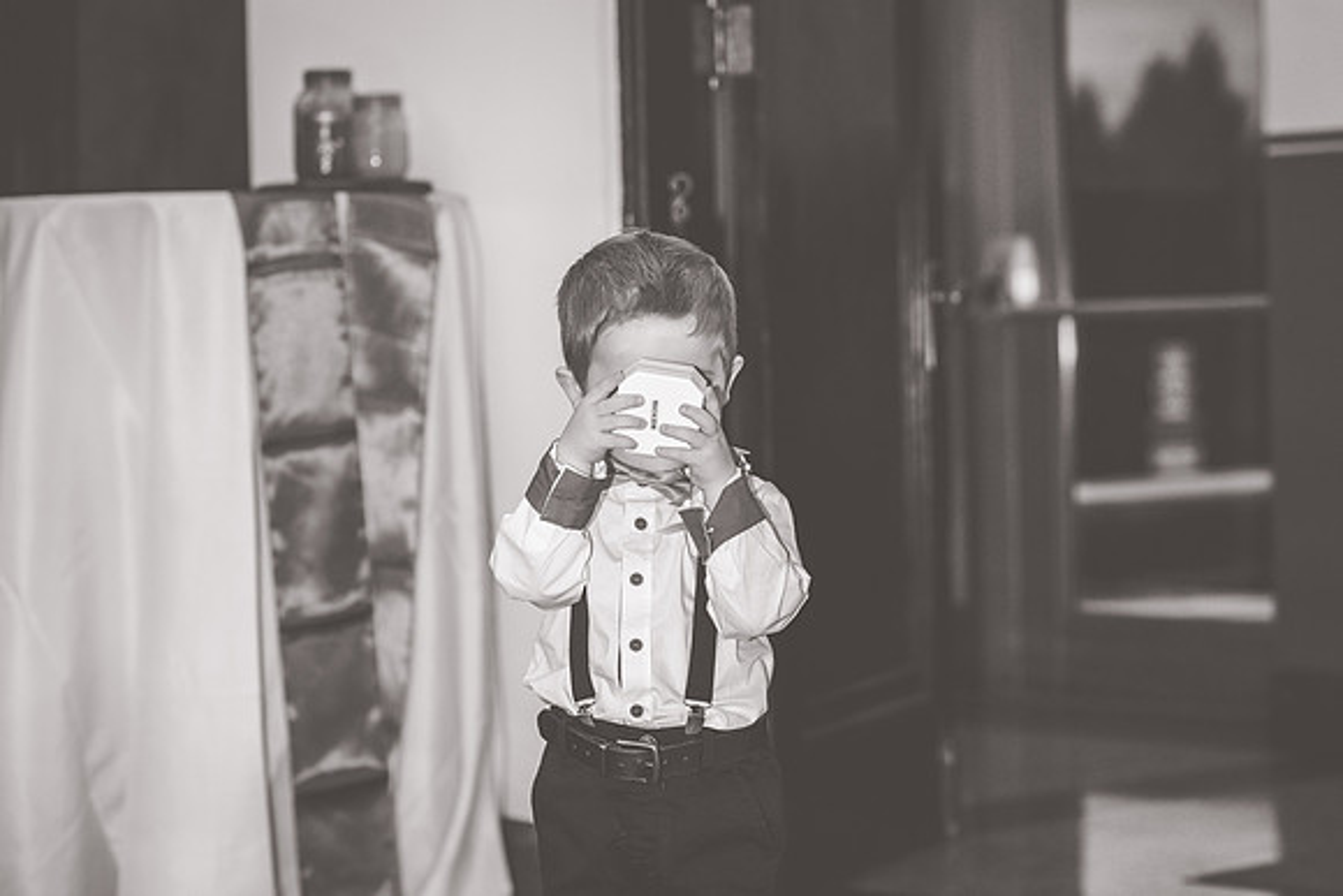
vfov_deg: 14.7
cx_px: 734
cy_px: 406
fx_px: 3469
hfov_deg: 21.9
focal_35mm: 93
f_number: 3.2
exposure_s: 1/200
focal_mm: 85
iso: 800
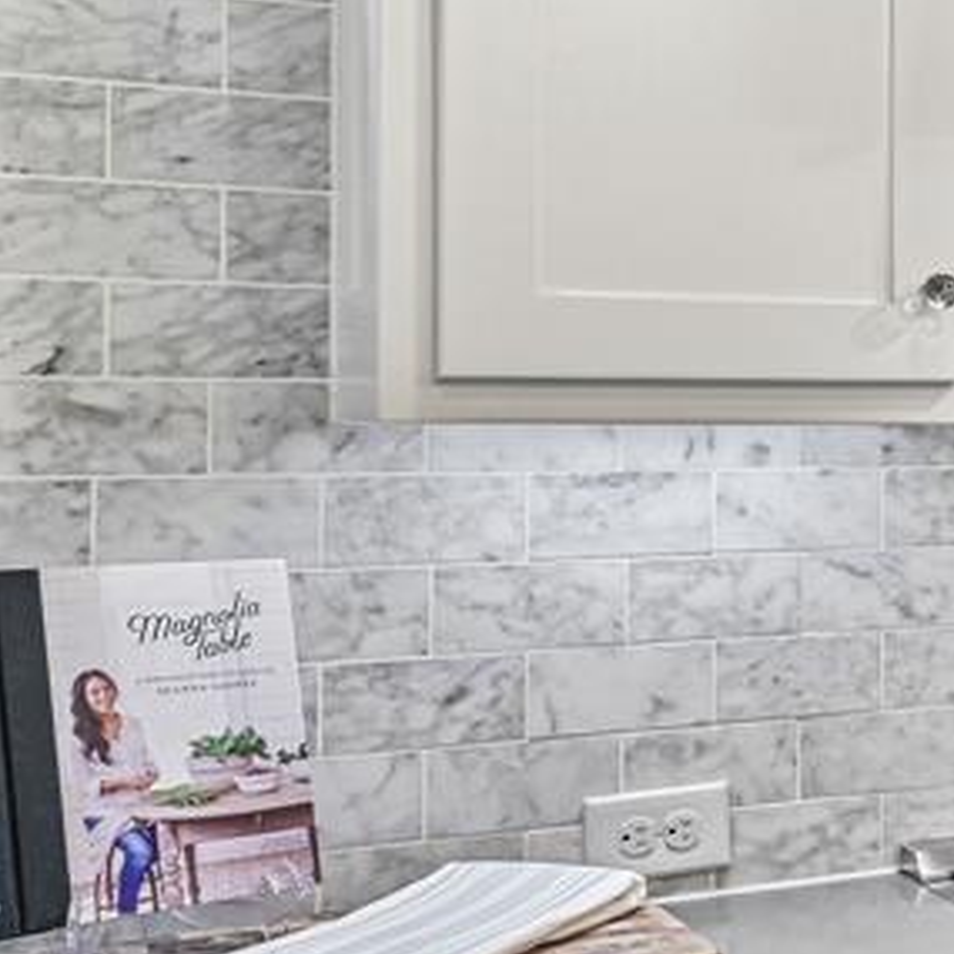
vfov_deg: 26.3
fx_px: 2043
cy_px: 408
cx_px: 1600
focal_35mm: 66
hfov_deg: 20.5
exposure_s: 1/25
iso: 400
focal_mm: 21.5
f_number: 8
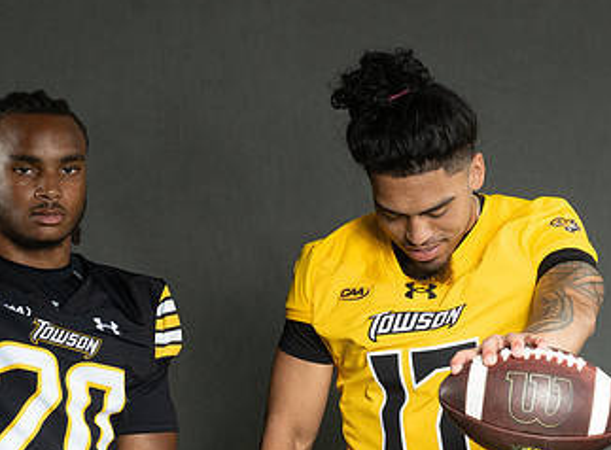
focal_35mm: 177
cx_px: 400
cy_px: 309
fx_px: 3105
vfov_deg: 8.3
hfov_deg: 11.2
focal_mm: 70
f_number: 7.1
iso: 200
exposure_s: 1/200
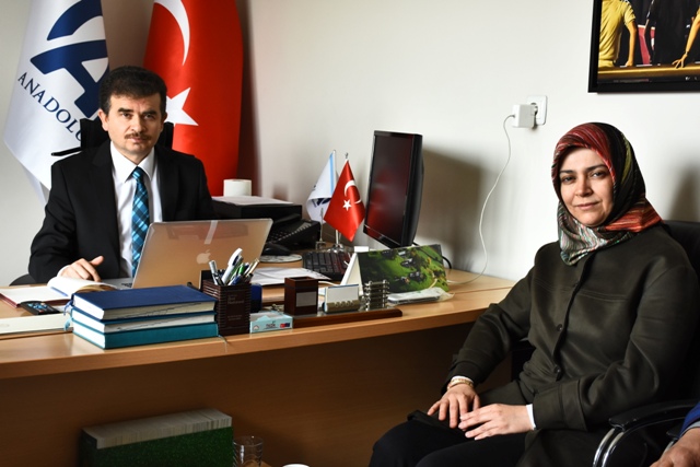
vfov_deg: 25.8
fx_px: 1021
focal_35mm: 52
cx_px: 350
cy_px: 234
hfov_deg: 37.8
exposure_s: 1/125
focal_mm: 35
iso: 800
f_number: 5.6
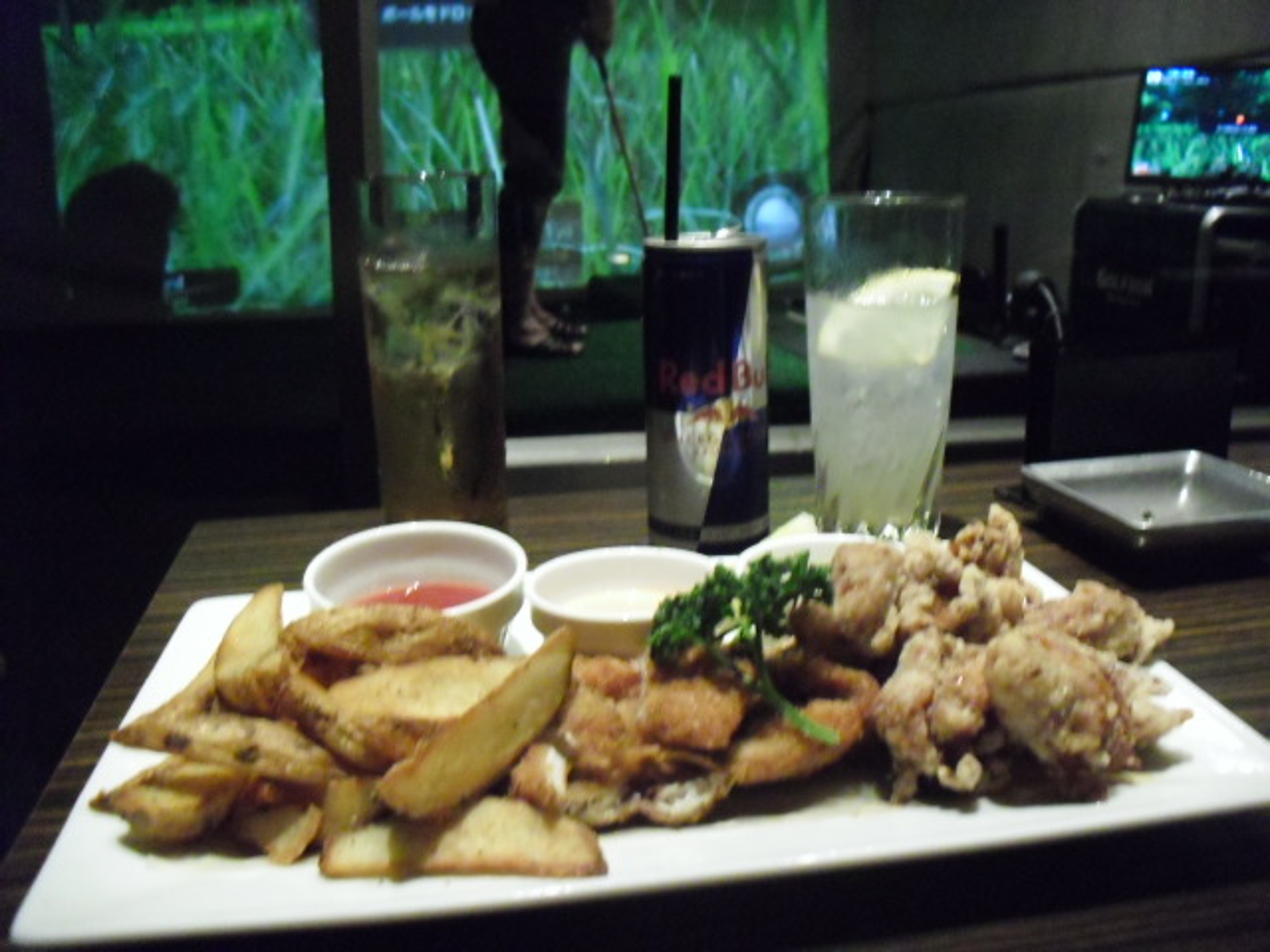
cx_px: 635
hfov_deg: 51.4
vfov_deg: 39.7
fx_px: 1321
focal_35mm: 36
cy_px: 476
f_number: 3.1
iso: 800
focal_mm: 6.3
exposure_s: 1/15
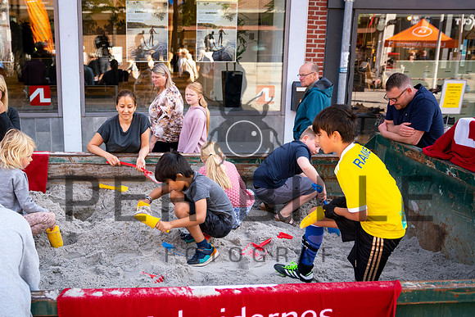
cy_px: 182
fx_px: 547
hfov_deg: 46.7
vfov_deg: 32.3
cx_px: 187
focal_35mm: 41
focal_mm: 32
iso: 640
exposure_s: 1/1000
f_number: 3.5
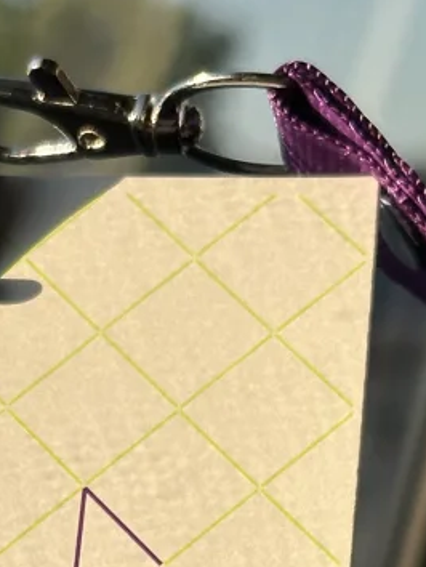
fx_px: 3196
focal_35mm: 195
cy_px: 825
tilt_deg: -5.8
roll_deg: +0.4
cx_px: -111
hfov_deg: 7.5
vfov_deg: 9.9
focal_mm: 6.86
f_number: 1.78
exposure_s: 1/612
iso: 64
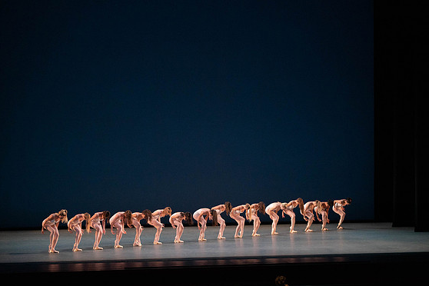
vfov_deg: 13.2
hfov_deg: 19.6
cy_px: 143
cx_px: 215
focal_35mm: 104
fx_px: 1239
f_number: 6.3
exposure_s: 1/400
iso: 5000
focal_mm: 100
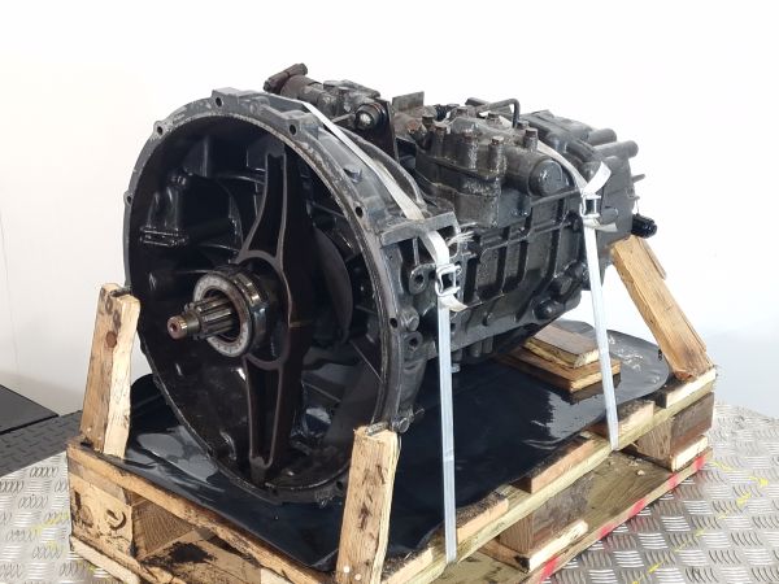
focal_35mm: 23
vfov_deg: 58.9
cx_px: 390
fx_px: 518
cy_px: 292
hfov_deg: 73.9
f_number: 1.8
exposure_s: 1/50
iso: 100
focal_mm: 6.4
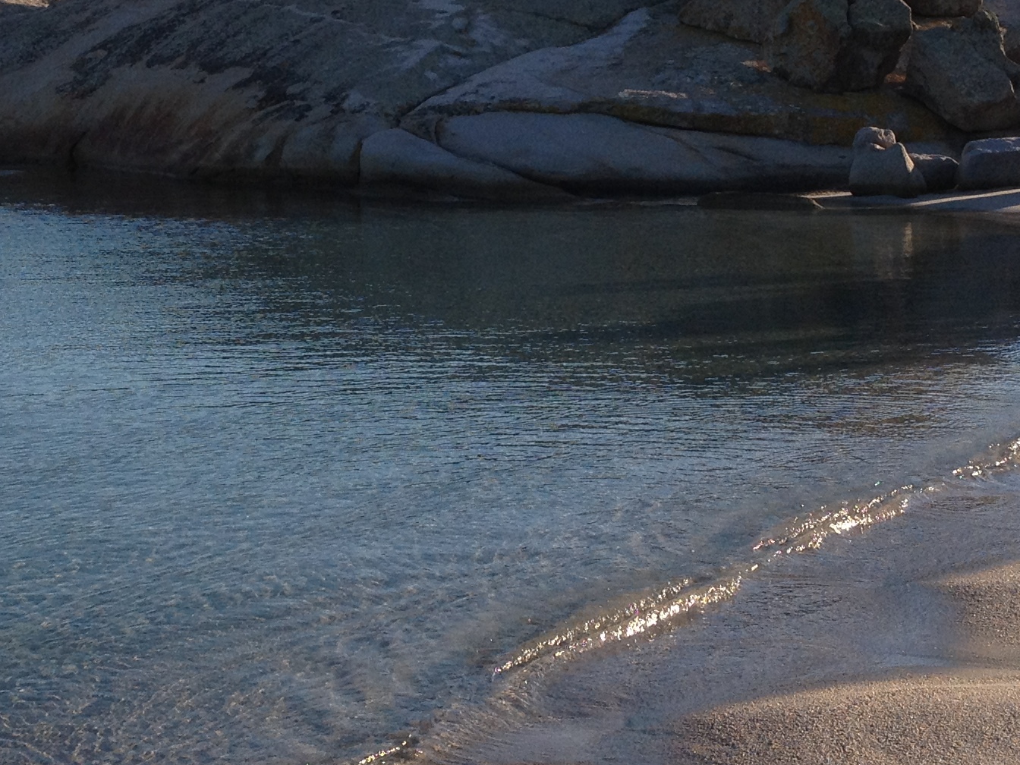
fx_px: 2505
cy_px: 200
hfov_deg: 23.0
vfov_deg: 17.3
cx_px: 401
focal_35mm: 85
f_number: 2.4
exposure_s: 1/1227
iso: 64
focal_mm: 4.28
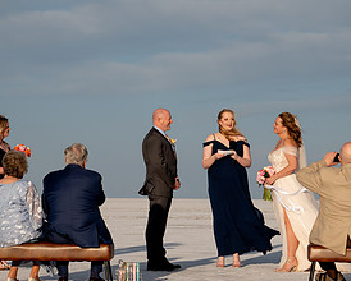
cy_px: 160
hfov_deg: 12.2
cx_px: 221
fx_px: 1644
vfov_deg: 9.8
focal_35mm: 158
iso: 200
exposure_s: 1/800
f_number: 8
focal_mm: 75
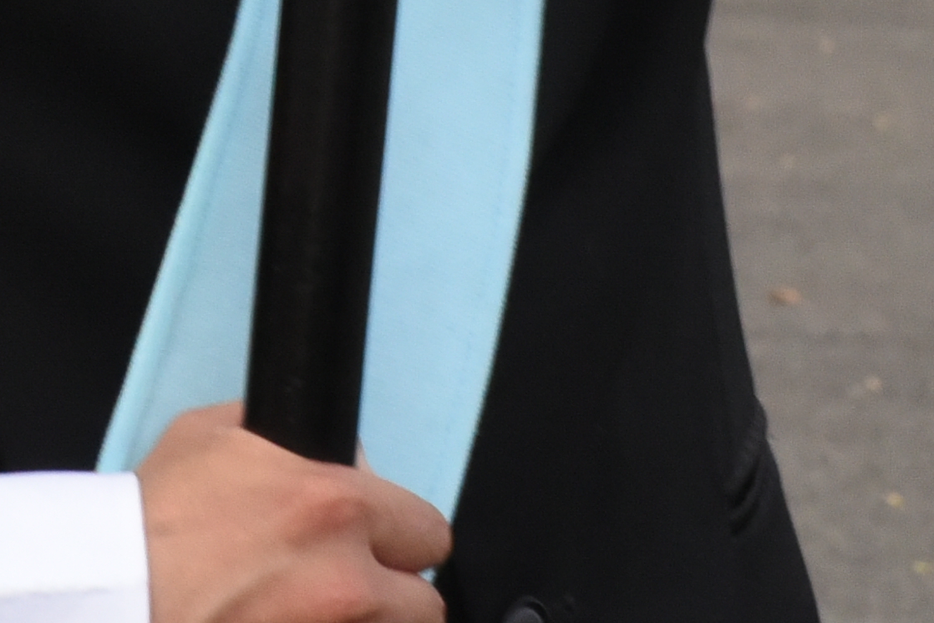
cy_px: -719
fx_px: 16763
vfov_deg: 2.1
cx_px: 300
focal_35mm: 646
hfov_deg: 3.2
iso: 2500
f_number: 20
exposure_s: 1/200
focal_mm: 120
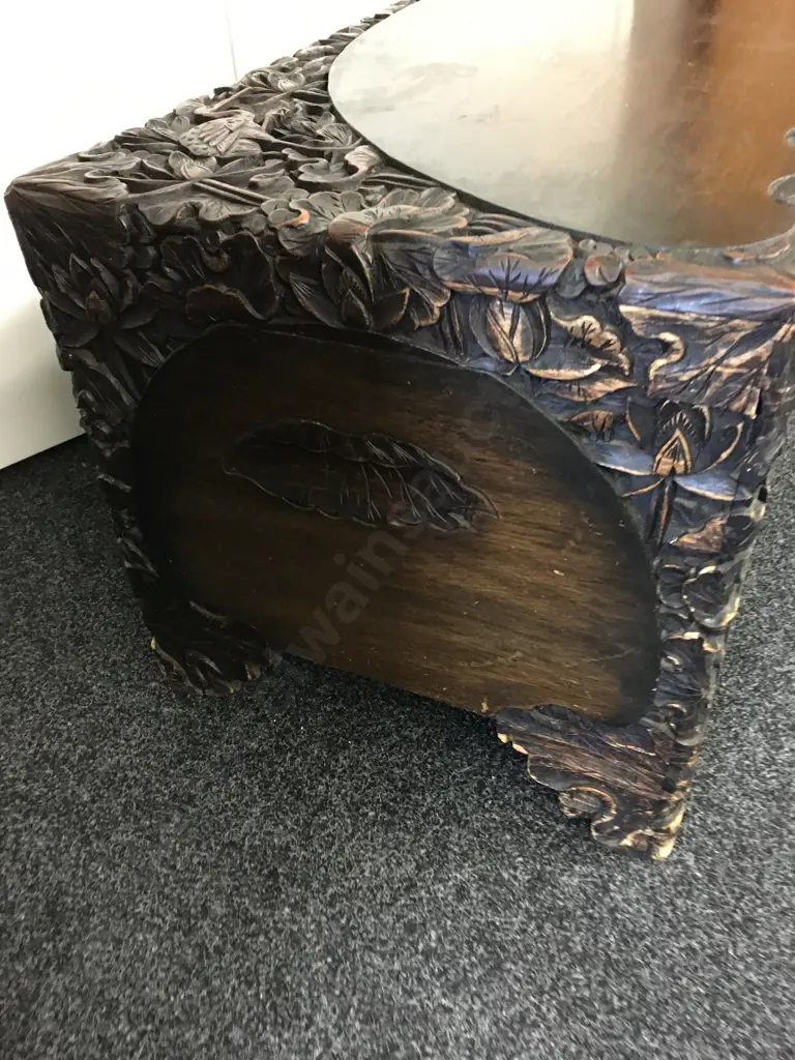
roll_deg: +1.2
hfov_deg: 48.2
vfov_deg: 61.7
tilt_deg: -39.9
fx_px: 888
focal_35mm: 29
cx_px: 398
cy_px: 530
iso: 160
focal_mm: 4.15
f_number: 2.2
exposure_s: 1/8
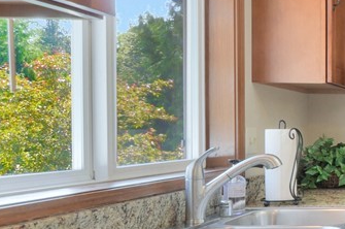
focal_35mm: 54
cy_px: 125
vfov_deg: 25.1
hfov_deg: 25.8
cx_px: 537
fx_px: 513
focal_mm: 11
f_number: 9
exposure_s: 1/10
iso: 200
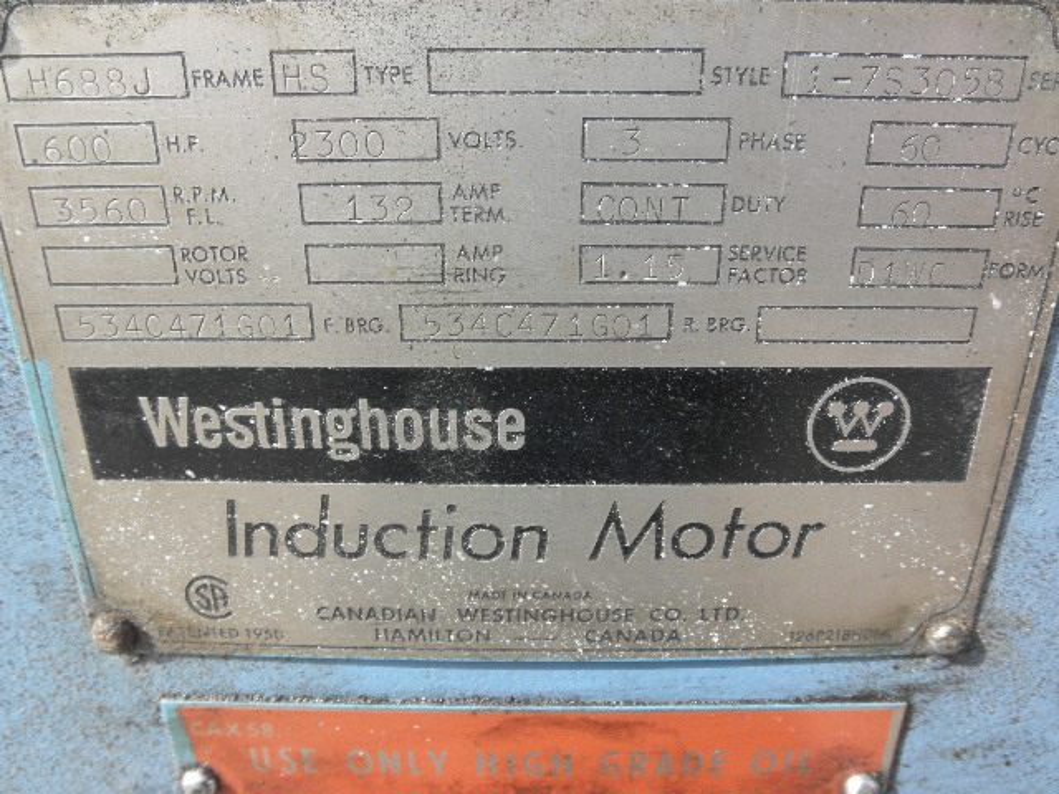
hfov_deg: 63.4
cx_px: 530
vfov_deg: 49.7
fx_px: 857
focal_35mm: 28
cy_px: 397
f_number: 3
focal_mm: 5
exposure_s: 1/250
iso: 64
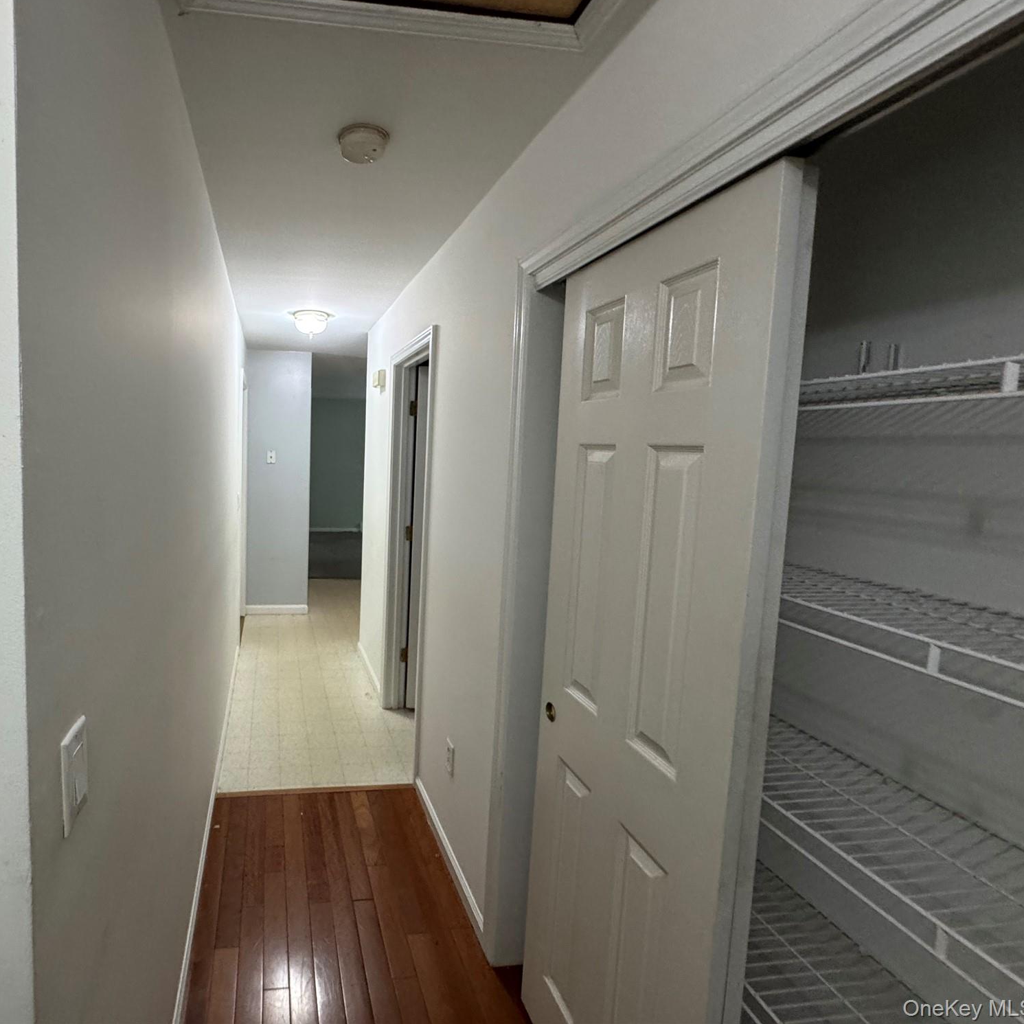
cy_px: 497
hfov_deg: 81.1
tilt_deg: -4.3
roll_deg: -2.6
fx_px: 569
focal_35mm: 17
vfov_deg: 83.9
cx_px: 339
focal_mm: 2.22
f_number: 2.2
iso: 400
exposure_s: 1/60
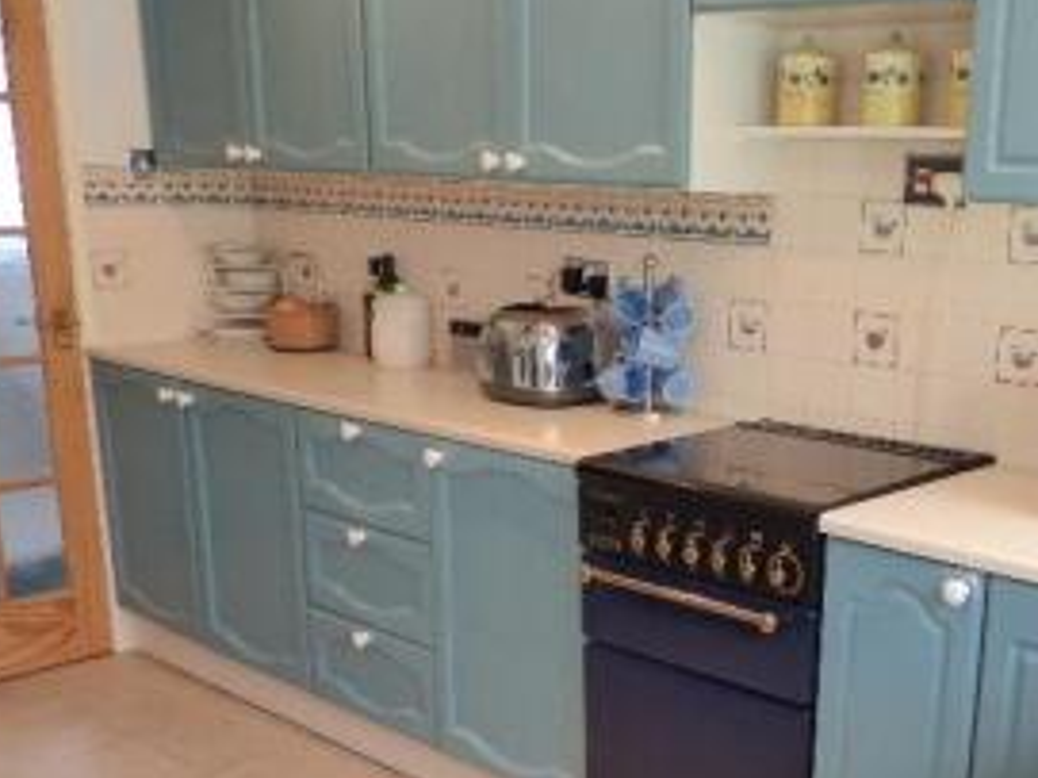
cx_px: 749
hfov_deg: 42.8
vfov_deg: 32.9
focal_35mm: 43
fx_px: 1289
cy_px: 581
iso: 400
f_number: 2.8
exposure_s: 1/50
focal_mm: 3.58
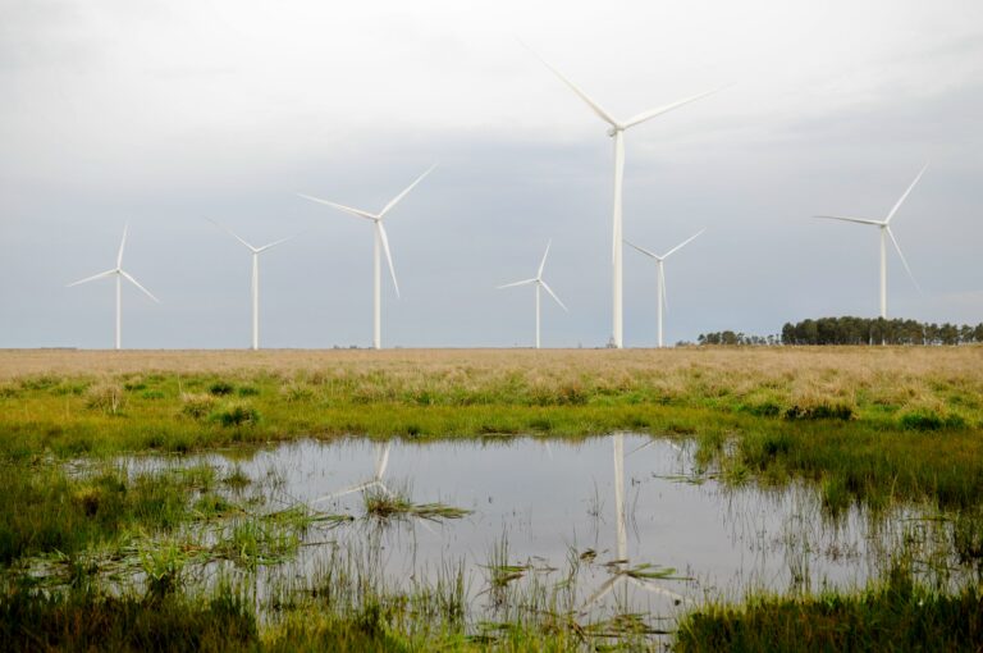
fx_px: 1064
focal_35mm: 39
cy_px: 326
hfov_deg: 49.6
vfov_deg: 34.1
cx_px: 492
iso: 200
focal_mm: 26
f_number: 3.5
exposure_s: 1/400
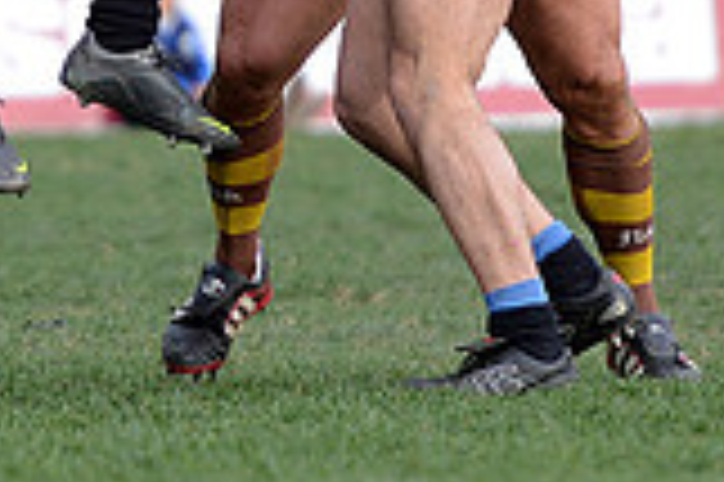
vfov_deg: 1.9
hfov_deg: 2.9
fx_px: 14144
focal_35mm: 704
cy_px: -282
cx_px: -247
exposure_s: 1/500
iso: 320
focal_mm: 195
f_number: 2.8
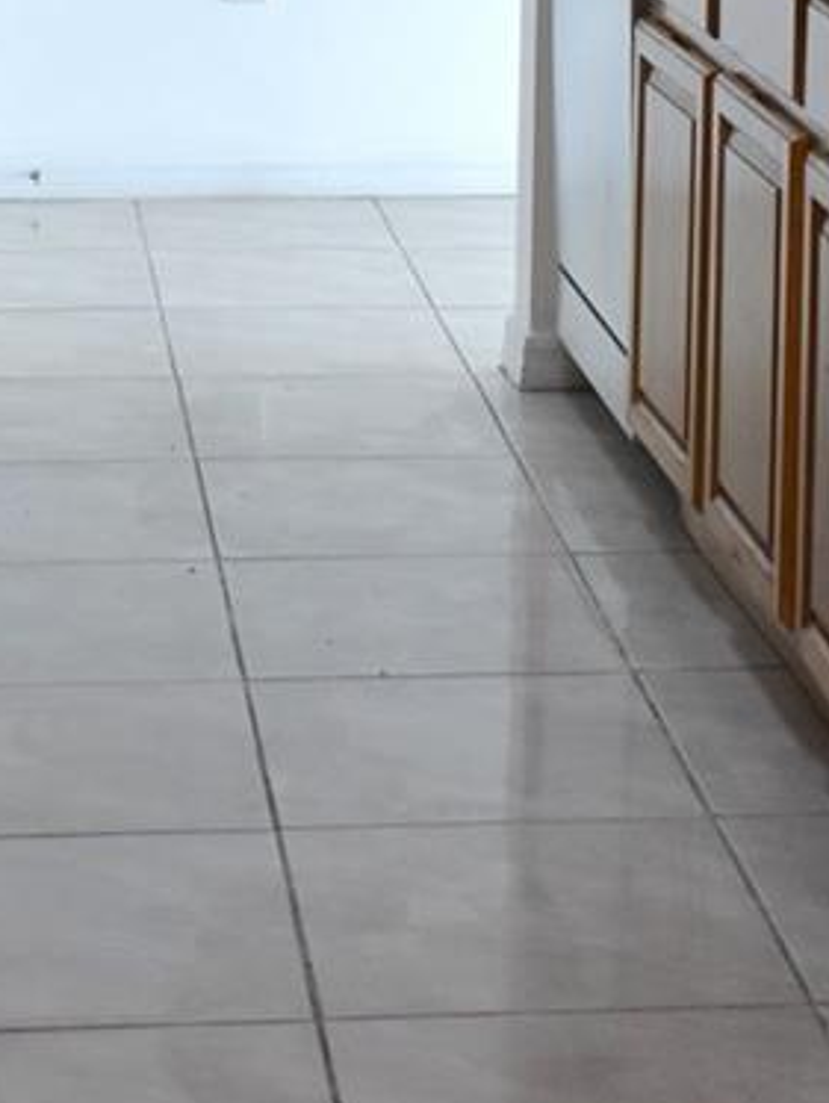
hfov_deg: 13.3
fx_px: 3540
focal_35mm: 111
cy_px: -301
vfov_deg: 16.8
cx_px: 313
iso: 800
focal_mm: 18
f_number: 3.5
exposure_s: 1/200
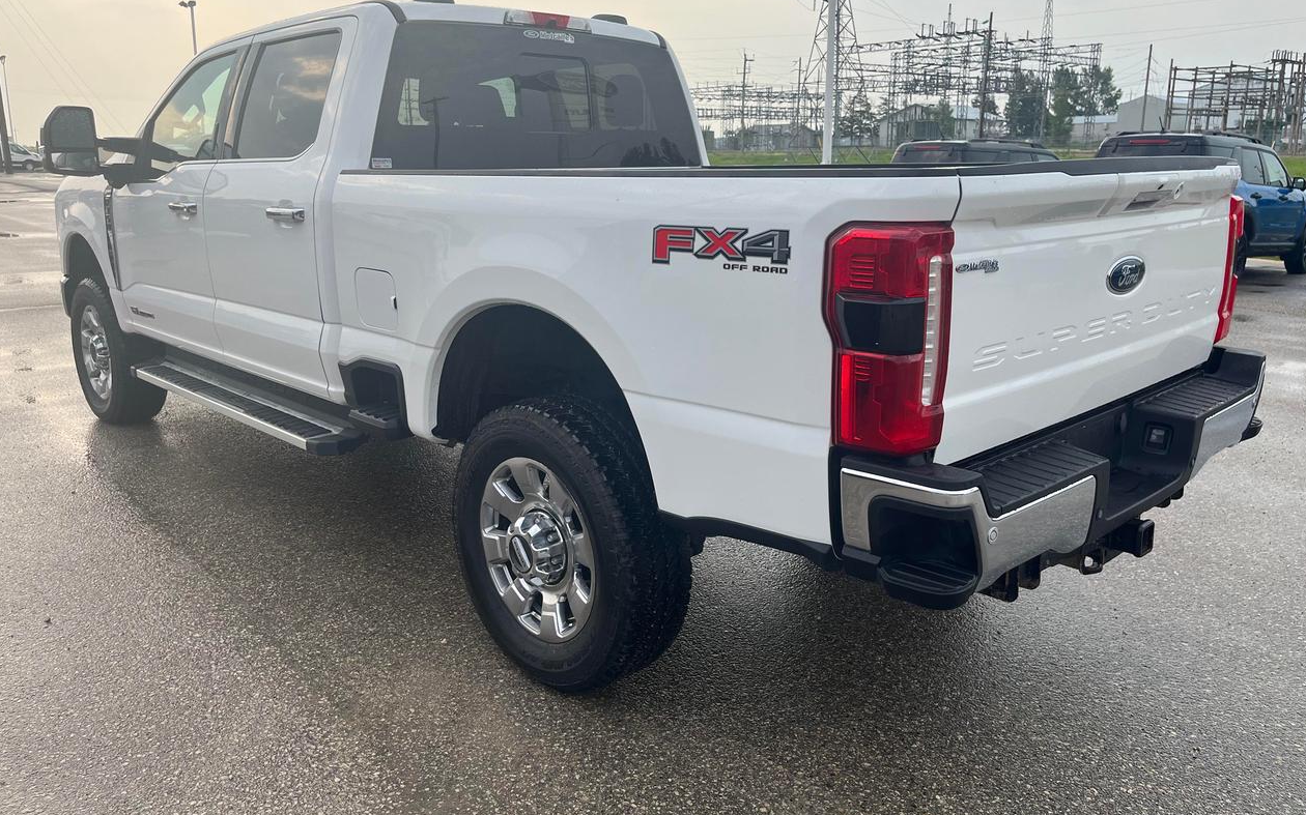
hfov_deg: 66.5
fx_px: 996
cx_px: 657
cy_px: 355
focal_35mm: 28
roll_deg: +0.1
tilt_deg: -12.1
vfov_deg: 44.4
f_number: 1.6
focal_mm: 5.1
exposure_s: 1/1106
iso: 50
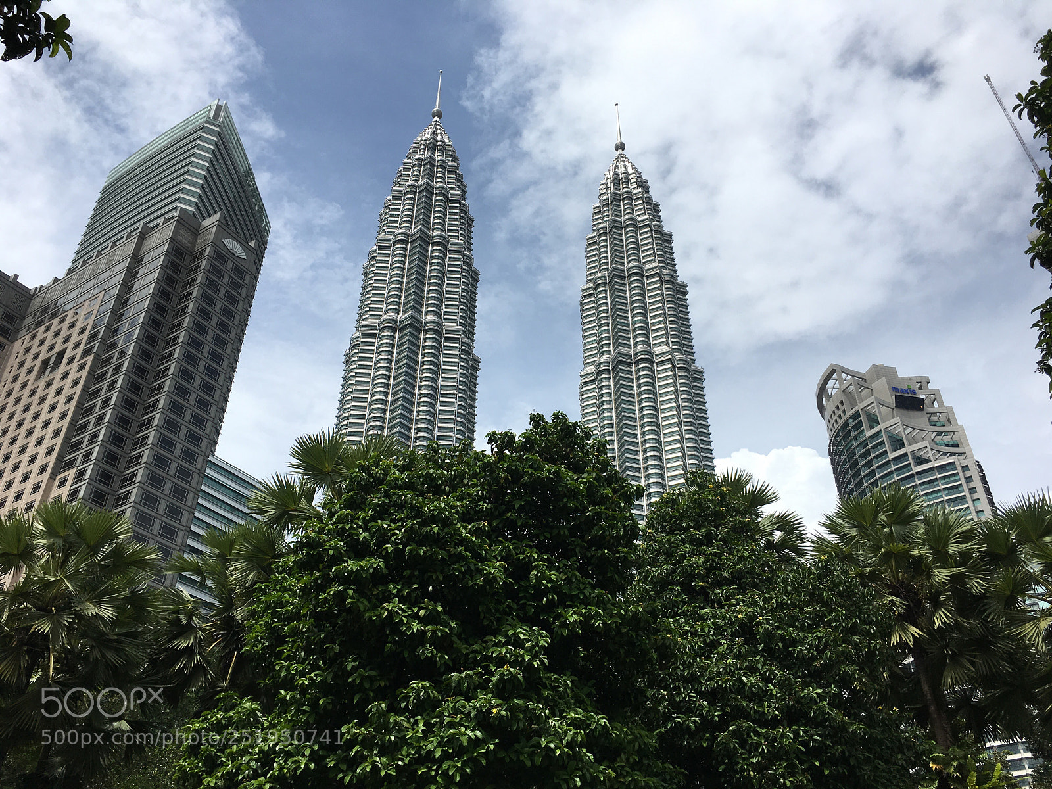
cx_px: 526
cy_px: 394
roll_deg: -0.3
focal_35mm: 29
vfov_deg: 48.2
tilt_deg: +36.9
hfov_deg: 61.7
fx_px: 881
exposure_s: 1/2959
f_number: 2.2
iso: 25
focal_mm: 4.15
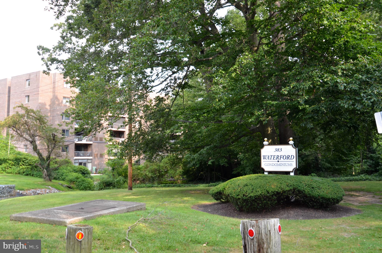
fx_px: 381
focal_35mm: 36
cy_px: 126
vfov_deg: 36.7
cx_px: 191
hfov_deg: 53.2
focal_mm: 24
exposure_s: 1/200
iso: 180
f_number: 4.5
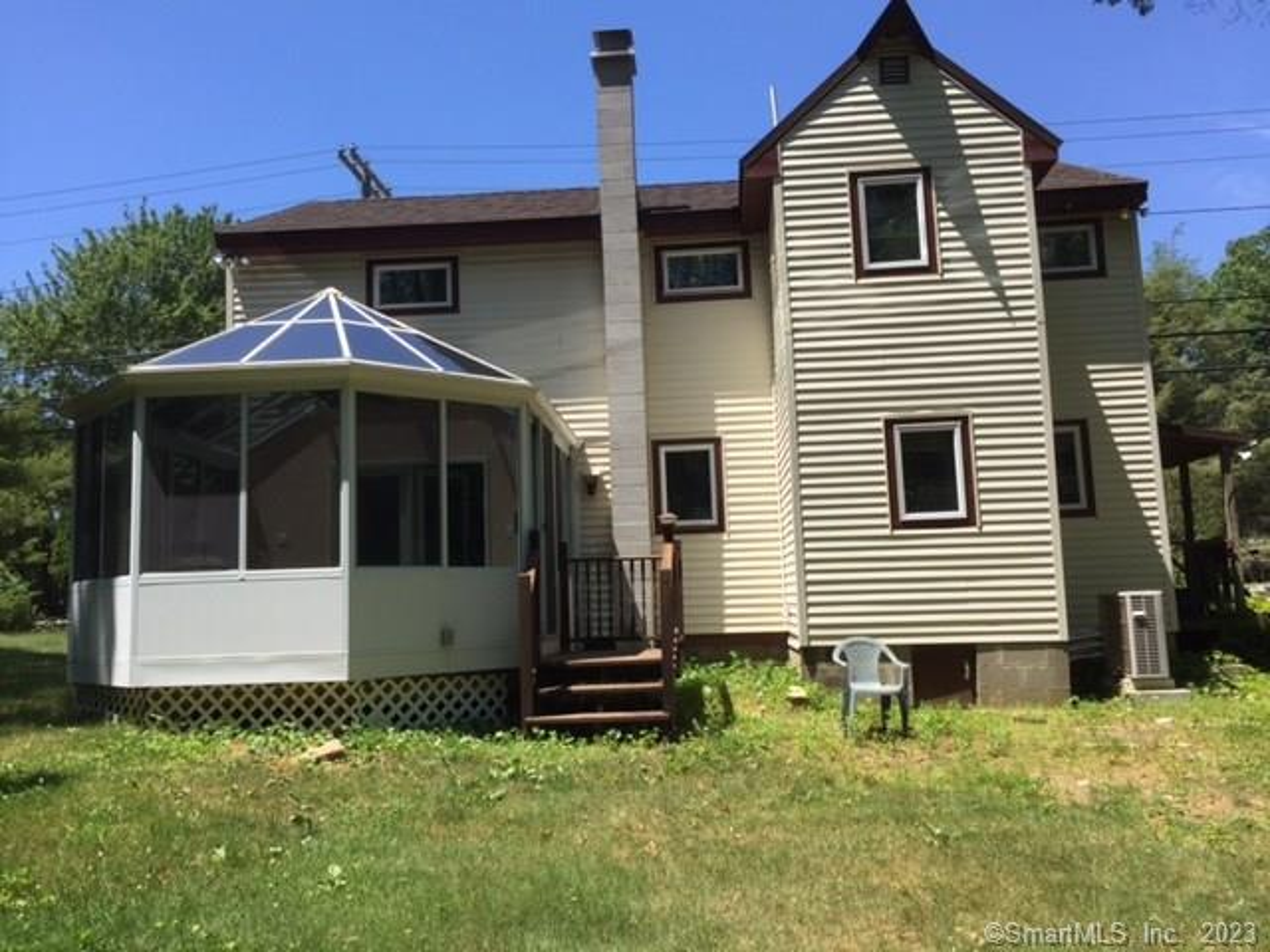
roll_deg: +0.2
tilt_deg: +5.6
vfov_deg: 48.2
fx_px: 1064
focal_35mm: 29
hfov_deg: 61.7
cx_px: 635
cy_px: 476
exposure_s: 1/1412
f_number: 2.2
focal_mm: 4.15
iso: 32
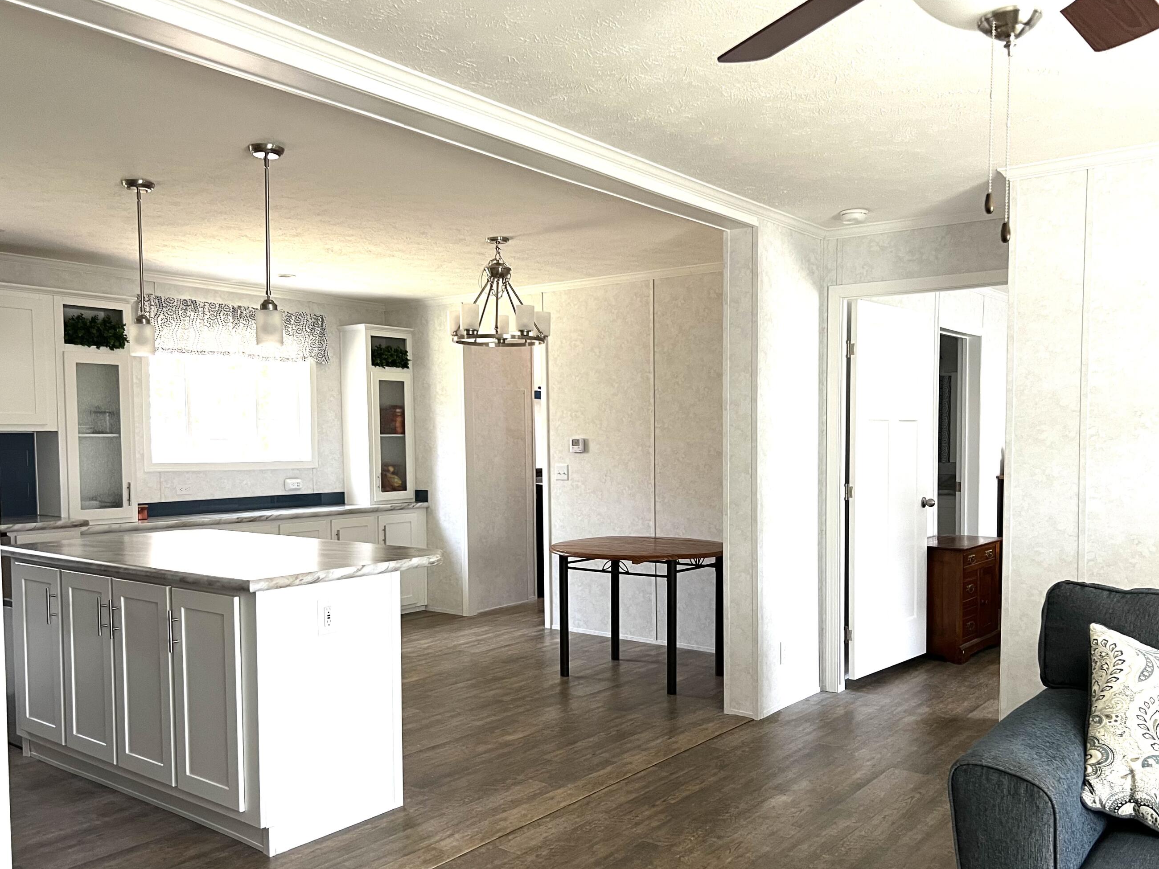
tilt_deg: -3.0
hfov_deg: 60.0
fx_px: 1004
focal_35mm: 30
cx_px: 583
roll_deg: +0.1
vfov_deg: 46.7
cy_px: 489
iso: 125
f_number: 1.5
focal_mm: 5.7
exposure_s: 1/81
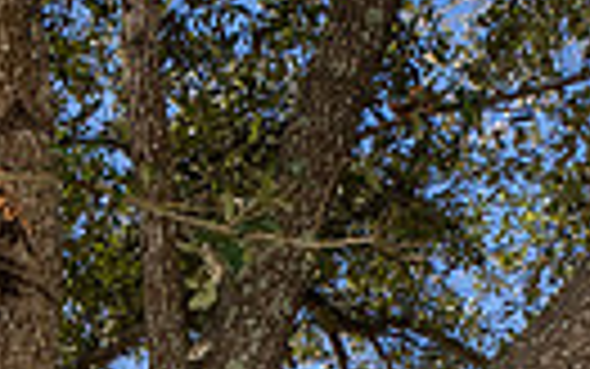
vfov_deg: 9.3
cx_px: 92
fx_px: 1979
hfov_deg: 16.8
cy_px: 950
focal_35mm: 123
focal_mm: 35
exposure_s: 1/320
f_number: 9
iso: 125
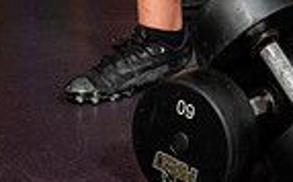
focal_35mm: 154
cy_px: -235
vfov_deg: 7.9
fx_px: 1228
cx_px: 279
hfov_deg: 13.5
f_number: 7.1
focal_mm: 48
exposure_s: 1/250
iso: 800
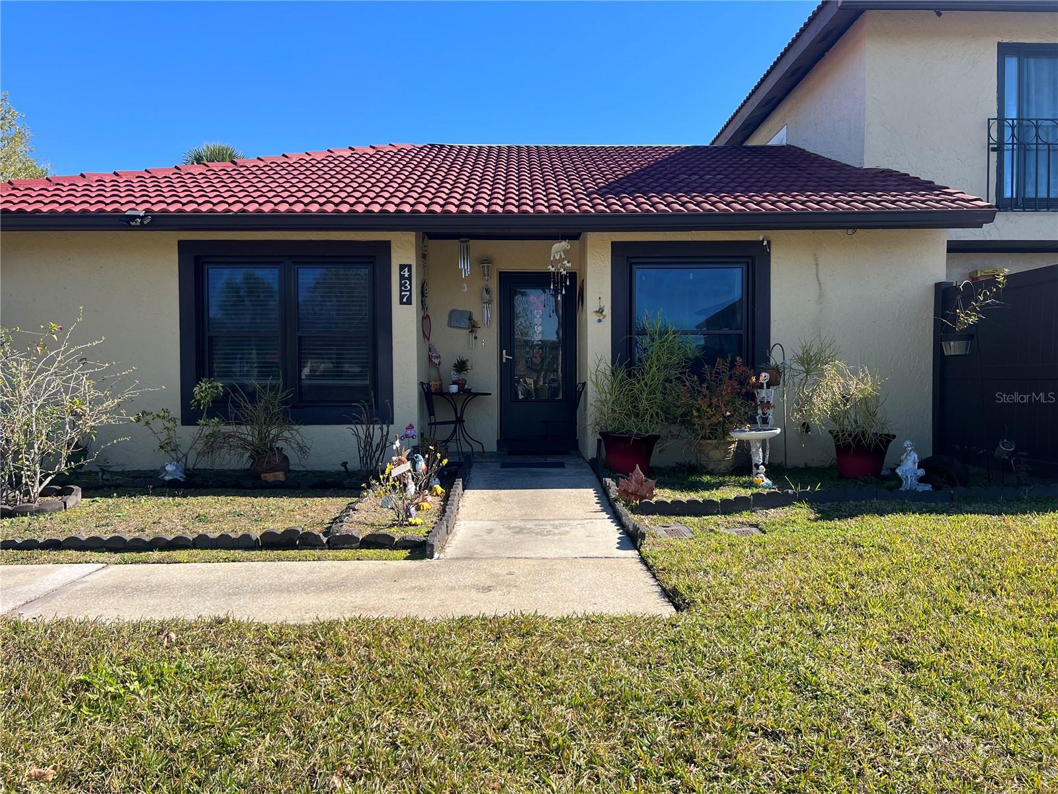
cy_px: 397
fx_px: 795
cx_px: 529
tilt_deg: -2.3
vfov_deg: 53.1
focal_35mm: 26
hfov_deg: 67.3
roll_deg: -0.1
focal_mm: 5.7
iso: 50
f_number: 1.5
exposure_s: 1/2083
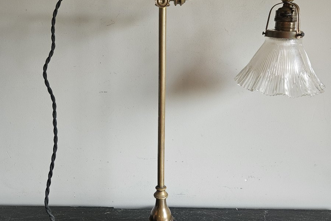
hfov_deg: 58.7
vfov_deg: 41.0
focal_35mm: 32
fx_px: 294
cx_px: 166
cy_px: 90
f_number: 1.8
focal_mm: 5.4
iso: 80
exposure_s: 1/100
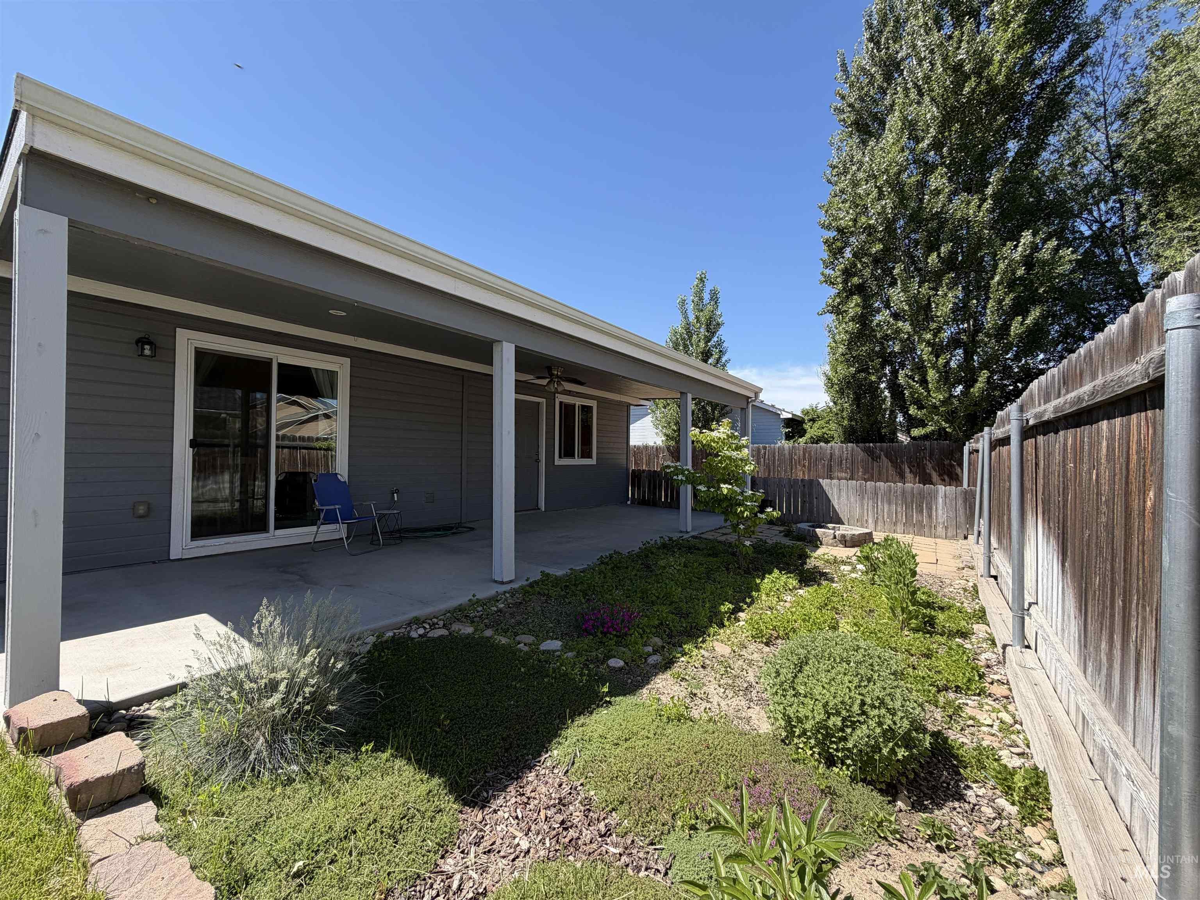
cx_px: 600
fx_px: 485
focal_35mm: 14
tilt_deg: +0.5
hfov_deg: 102.1
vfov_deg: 85.7
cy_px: 450
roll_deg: -0.6
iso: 40
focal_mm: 2.22
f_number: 2.2
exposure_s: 1/751
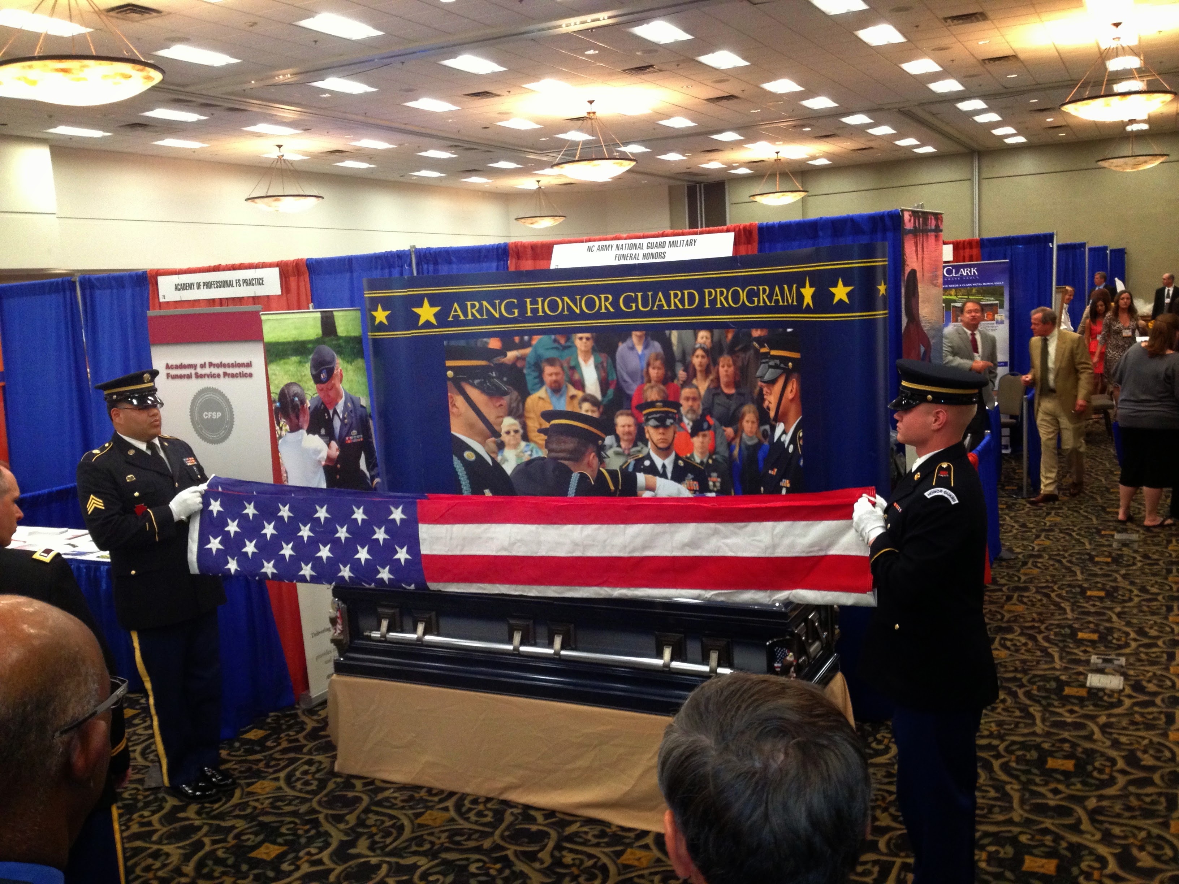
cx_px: 590
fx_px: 1192
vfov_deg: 40.7
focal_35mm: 35
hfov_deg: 52.6
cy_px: 442
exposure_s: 1/20
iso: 250
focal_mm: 4.28
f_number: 2.4
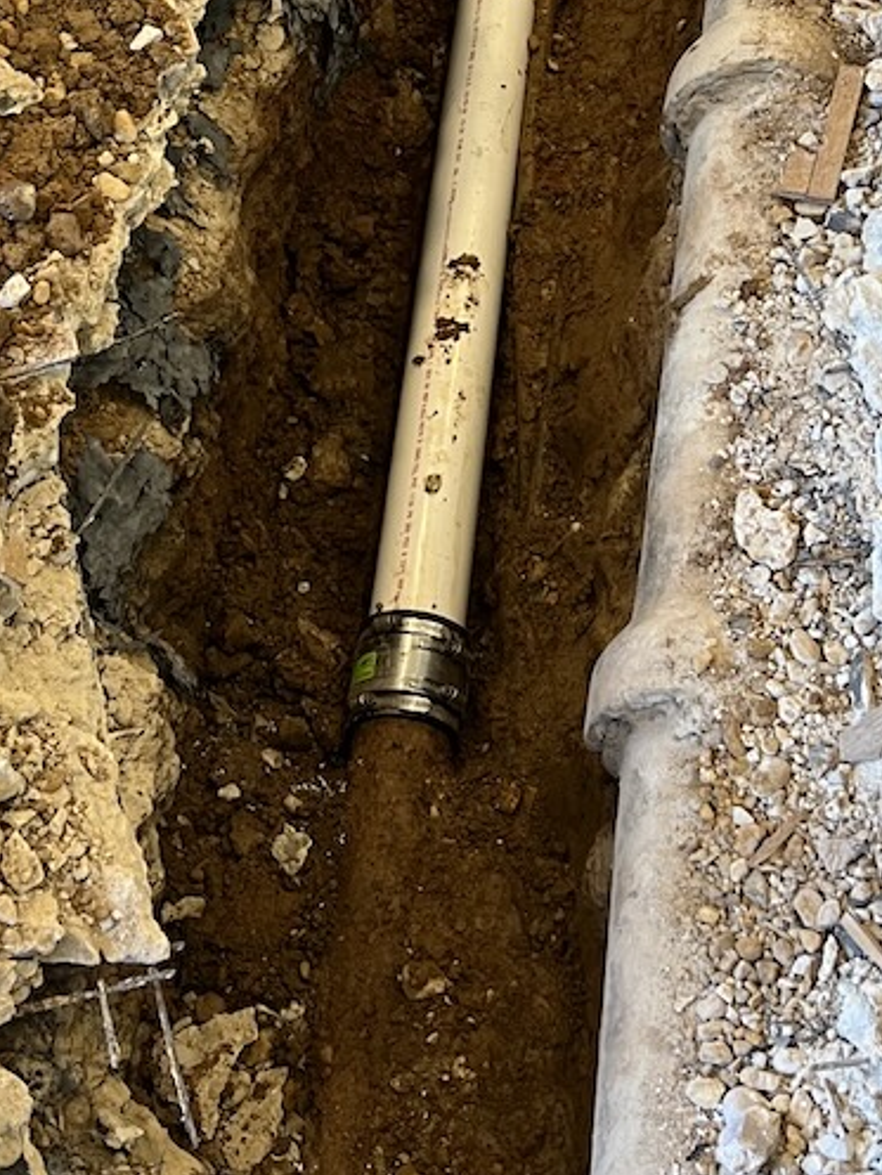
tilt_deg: -48.1
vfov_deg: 28.1
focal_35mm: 67
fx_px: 2275
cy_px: 173
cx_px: 393
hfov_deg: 21.9
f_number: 1.5
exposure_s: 1/60
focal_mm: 5.7
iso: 100
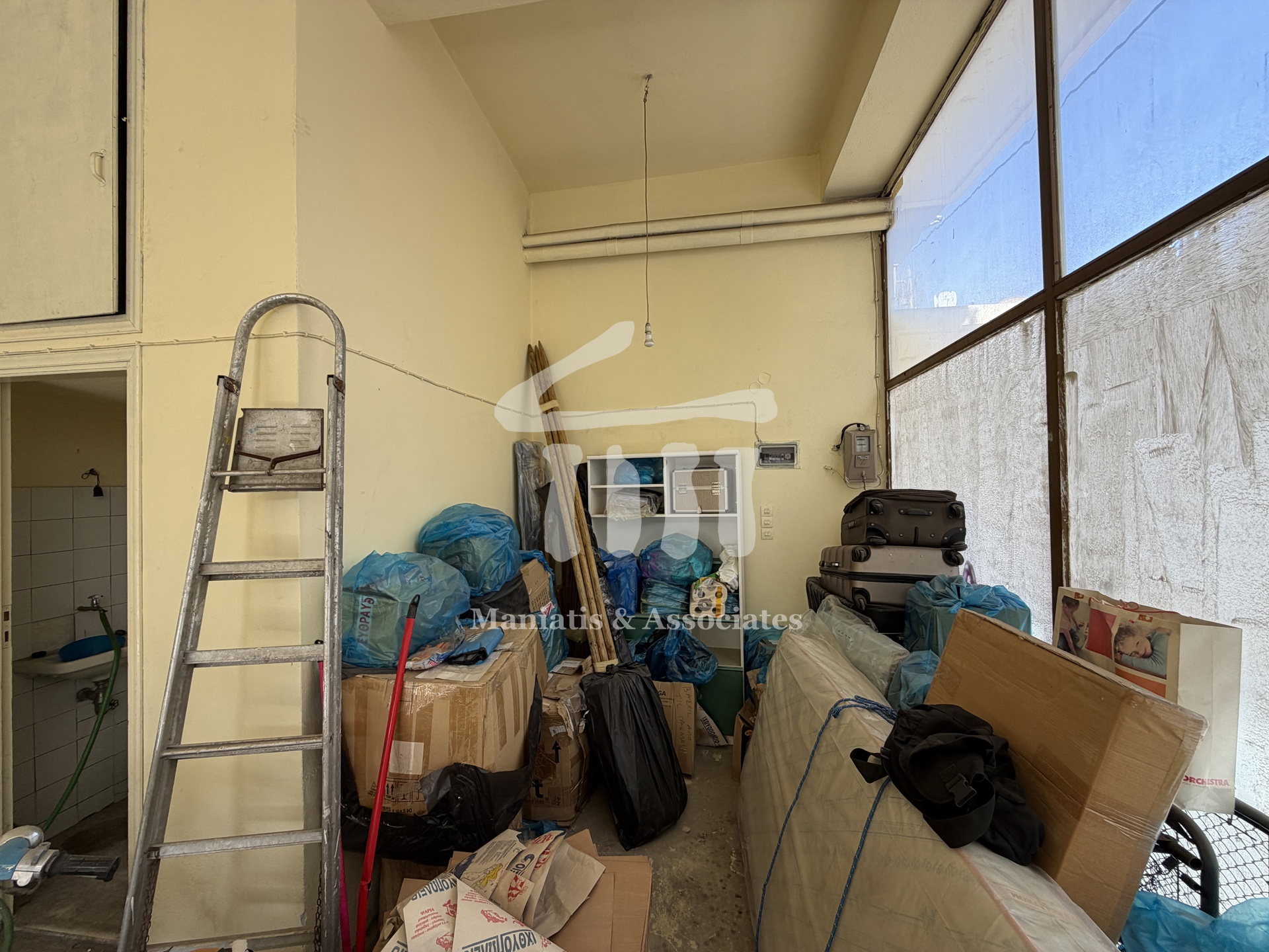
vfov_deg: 85.7
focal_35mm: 14
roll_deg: +1.2
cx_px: 634
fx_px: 513
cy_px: 476
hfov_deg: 102.1
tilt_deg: +0.1
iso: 50
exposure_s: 1/121
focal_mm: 2.22
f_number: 2.2
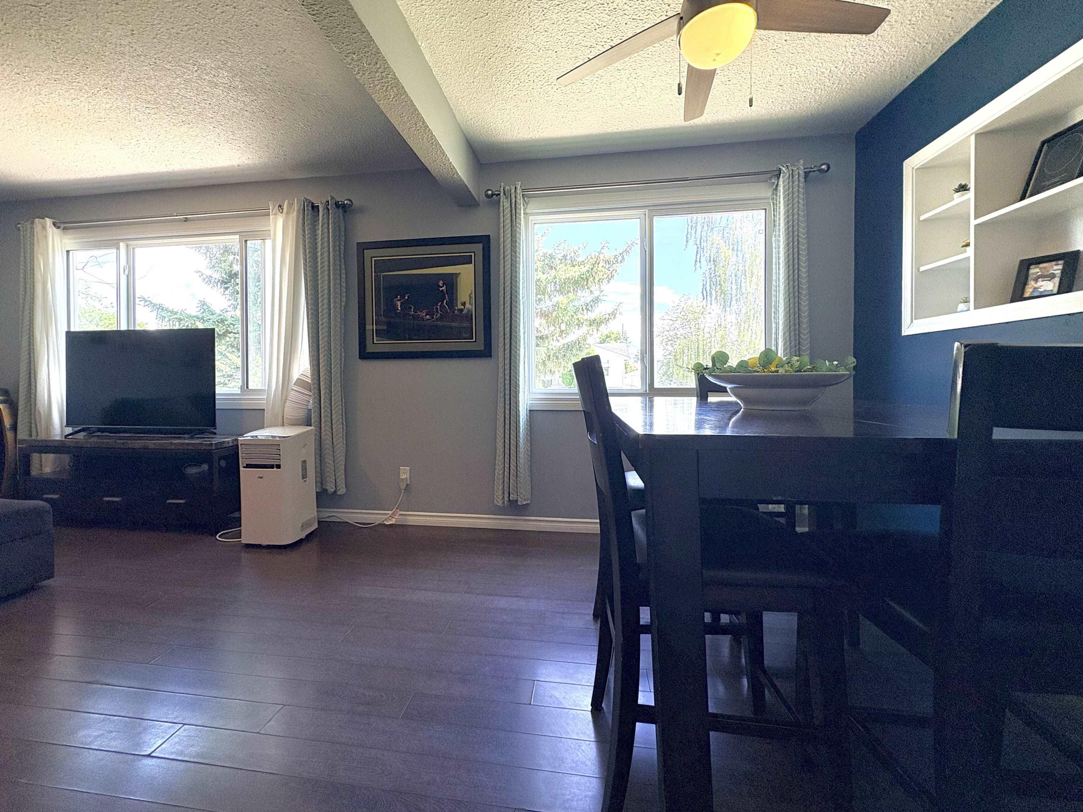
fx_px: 469
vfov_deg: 81.7
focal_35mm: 15
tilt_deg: +0.2
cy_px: 382
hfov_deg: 98.1
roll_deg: +1.2
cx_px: 514
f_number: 2.2
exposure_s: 1/130
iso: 100
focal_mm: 2.22
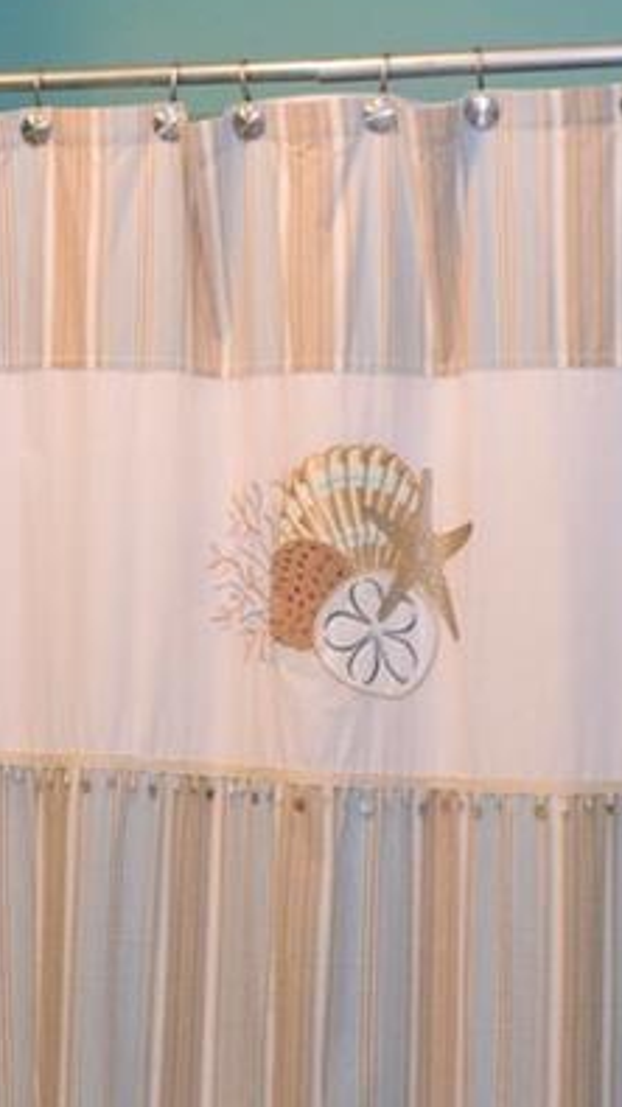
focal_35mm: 114
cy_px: 607
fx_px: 3345
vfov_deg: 18.8
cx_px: -115
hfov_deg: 10.5
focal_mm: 28
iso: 1800
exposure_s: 1/50
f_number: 5
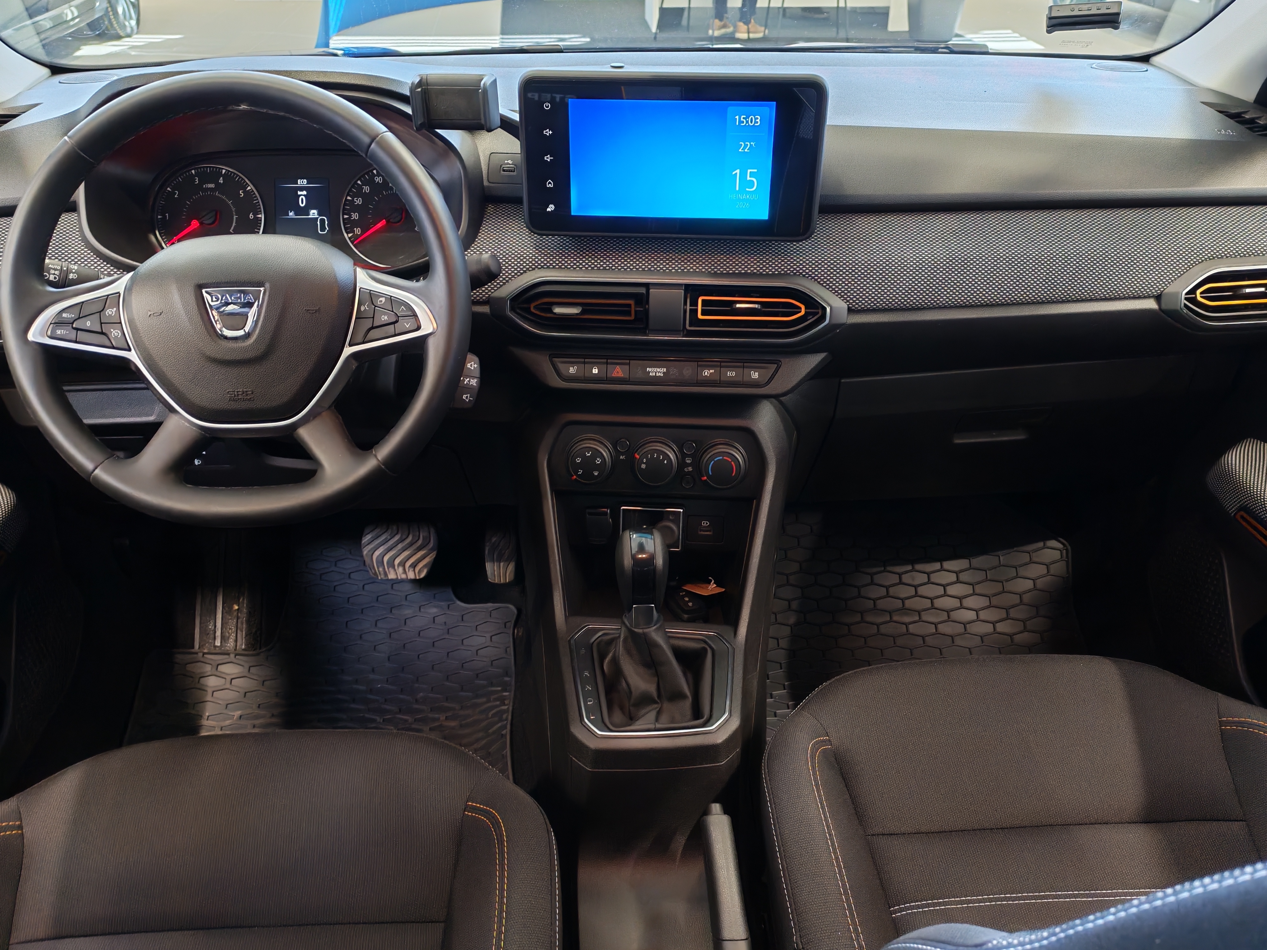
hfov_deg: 56.8
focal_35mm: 32
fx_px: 1171
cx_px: 634
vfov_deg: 44.2
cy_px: 475
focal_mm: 6.12
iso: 800
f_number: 1.9
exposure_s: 1/50
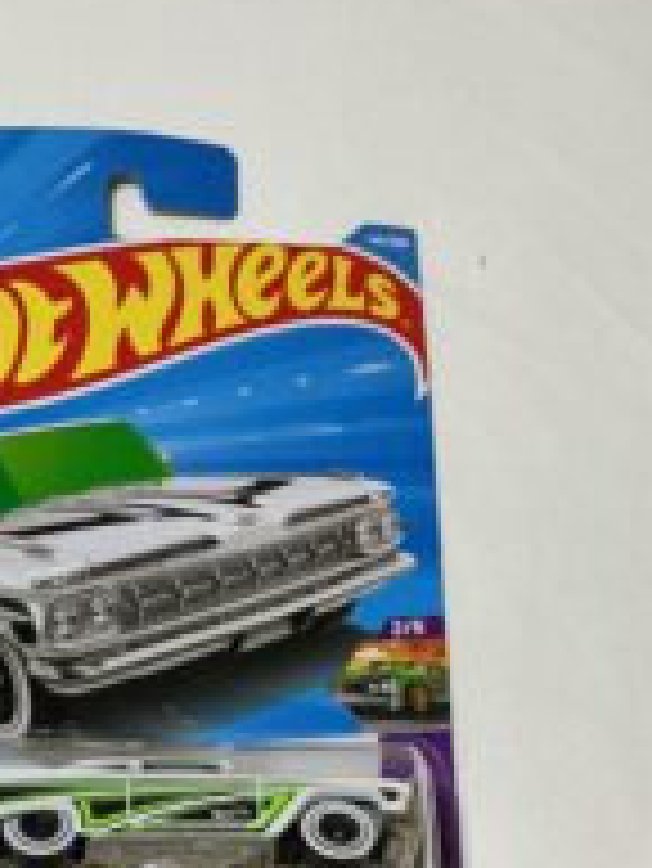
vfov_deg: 31.4
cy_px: 688
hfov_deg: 24.0
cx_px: 117
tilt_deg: -71.2
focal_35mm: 60
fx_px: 1505
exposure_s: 1/60
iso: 80
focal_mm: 3
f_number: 1.8
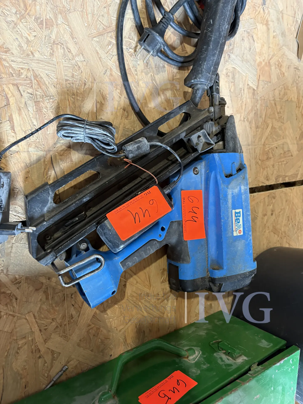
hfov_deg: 53.1
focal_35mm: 26
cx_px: 152
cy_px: 202
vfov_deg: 67.3
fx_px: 303
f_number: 1.6
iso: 250
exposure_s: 1/50
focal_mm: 5.96
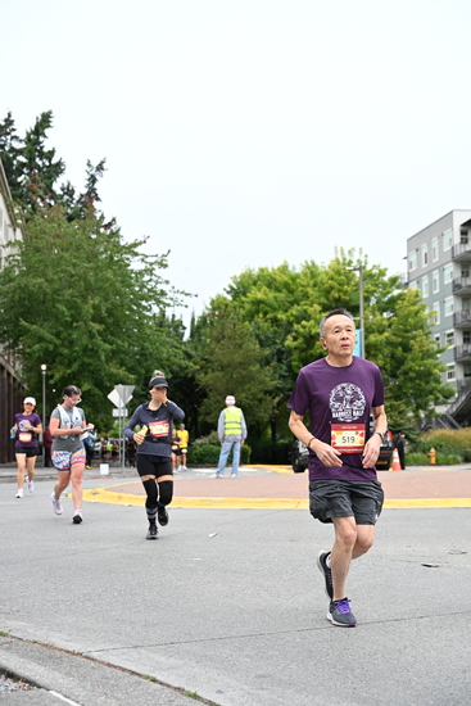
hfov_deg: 26.0
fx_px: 1020
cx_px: 236
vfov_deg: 38.2
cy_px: 353
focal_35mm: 52
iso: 1600
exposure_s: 1/800
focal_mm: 52
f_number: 4
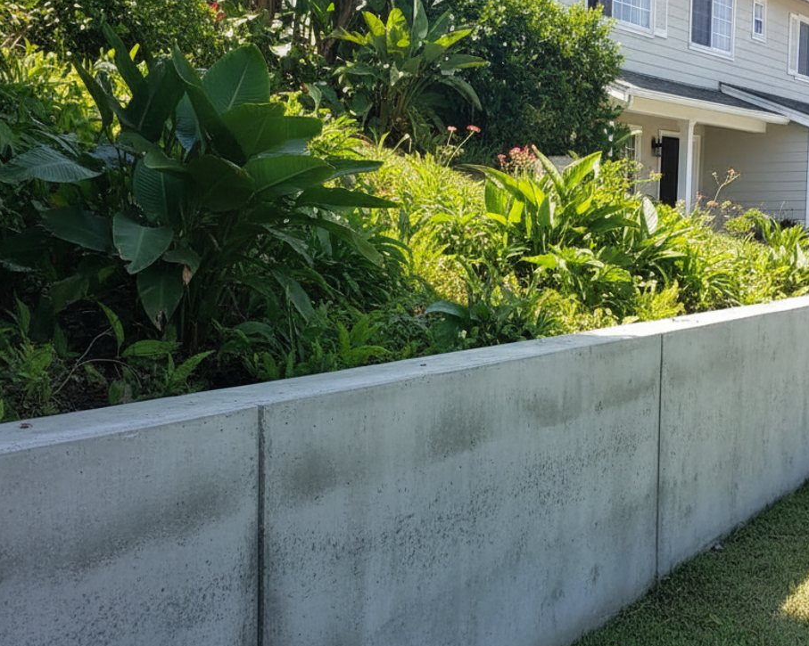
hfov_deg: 56.5
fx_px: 742
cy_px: 326
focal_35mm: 31
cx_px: 505
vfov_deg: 47.1
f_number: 1.68
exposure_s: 1/633
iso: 102
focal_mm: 6.8
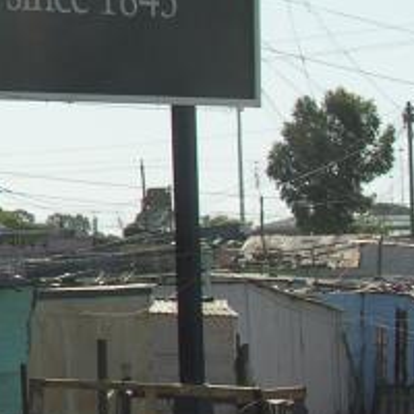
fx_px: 3924
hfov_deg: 5.8
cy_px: 12
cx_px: -600
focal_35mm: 290
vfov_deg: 6.0
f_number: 7.1
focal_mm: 16.4
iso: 50
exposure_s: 1/181
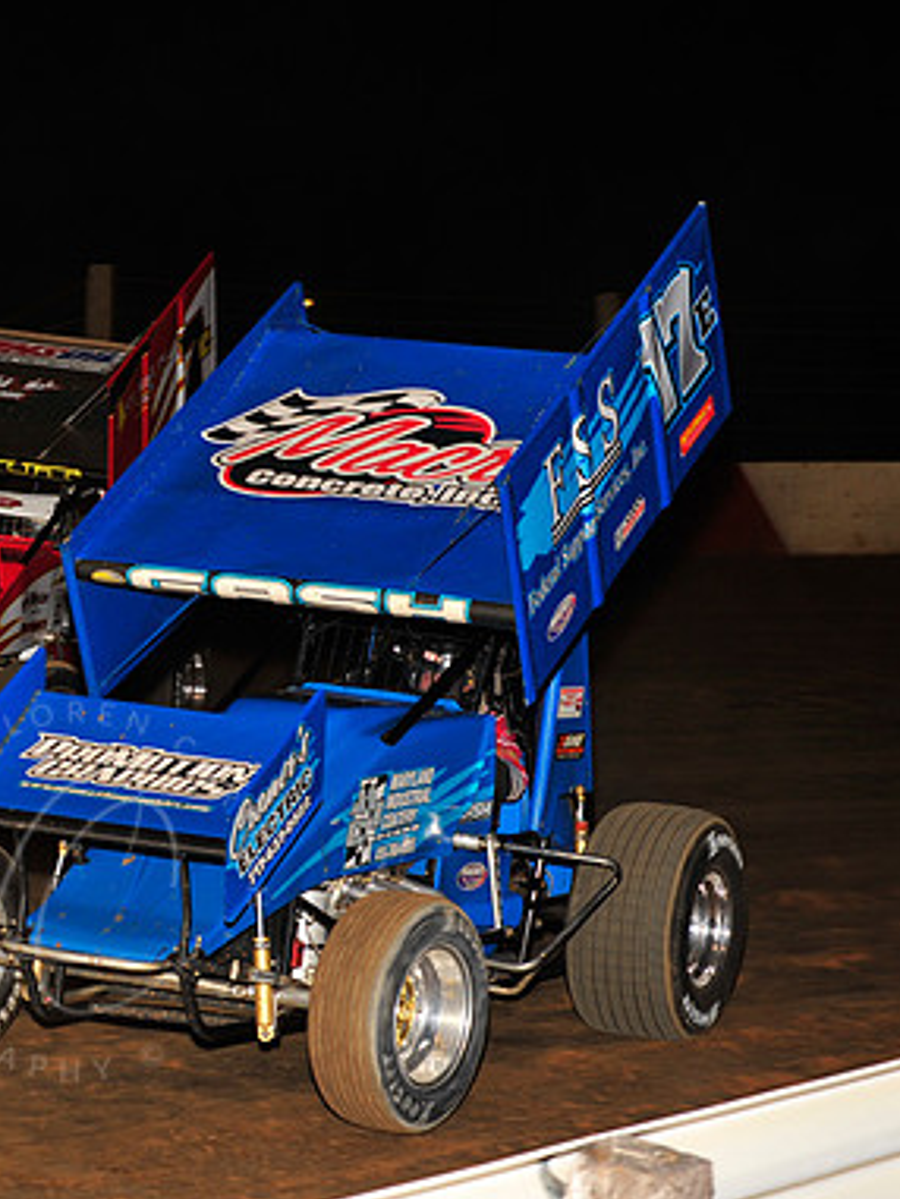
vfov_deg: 16.8
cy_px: 601
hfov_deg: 12.6
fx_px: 4054
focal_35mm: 117
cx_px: 76
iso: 640
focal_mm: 80
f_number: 7.1
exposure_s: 1/250
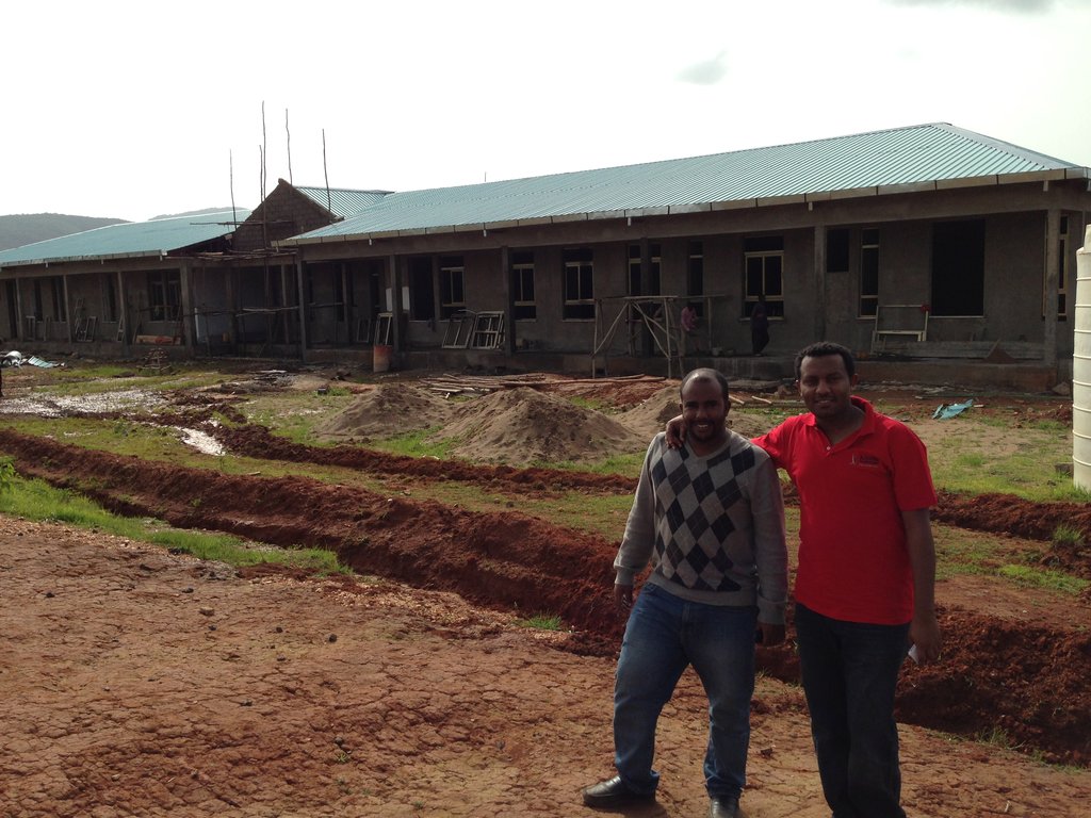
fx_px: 1040
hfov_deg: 55.4
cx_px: 546
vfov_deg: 42.9
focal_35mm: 33
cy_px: 409
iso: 50
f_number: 2.4
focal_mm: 4.13
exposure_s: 1/1595
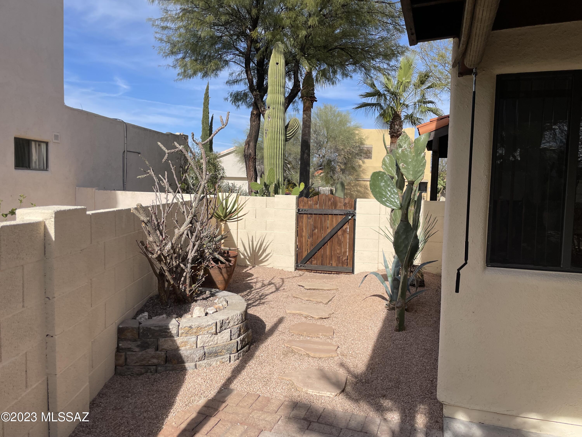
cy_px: 218
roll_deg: -1.4
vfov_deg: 53.1
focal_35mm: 26
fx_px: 437
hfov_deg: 67.3
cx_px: 291
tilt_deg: -2.6
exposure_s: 1/3205
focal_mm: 4.2
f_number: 1.6
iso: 32
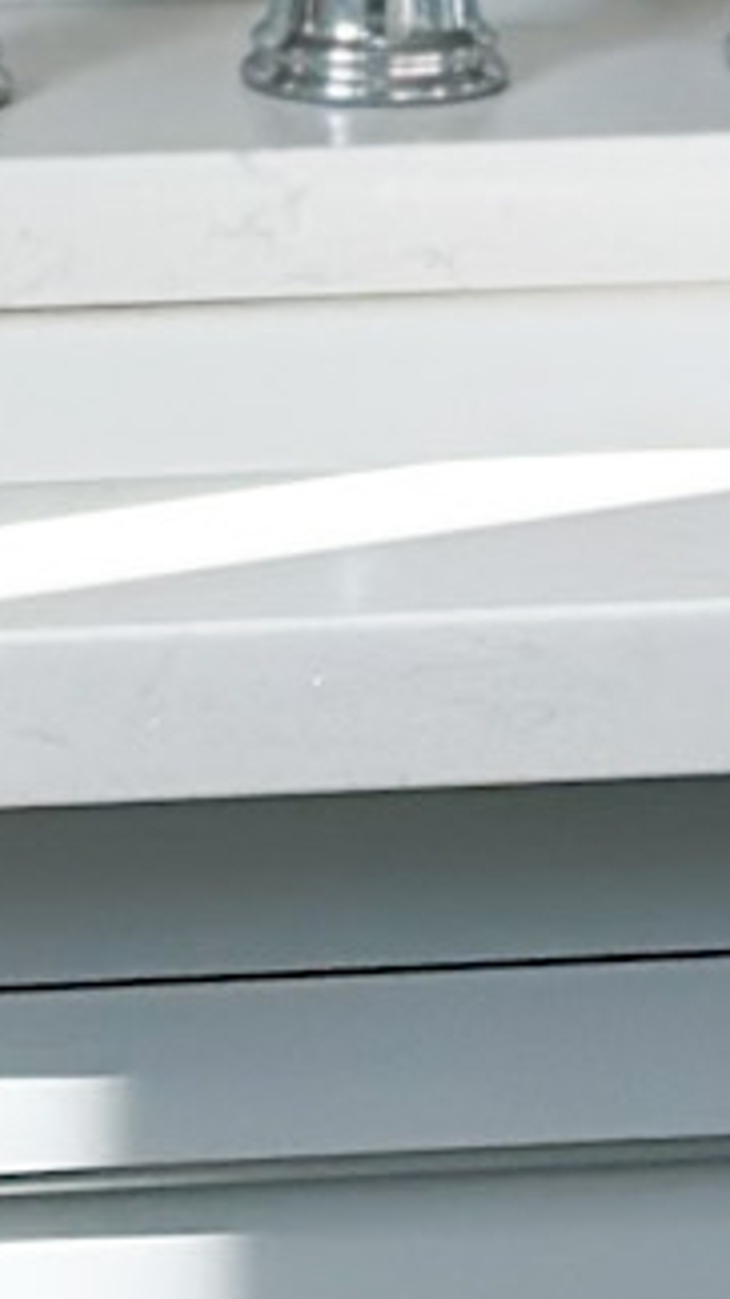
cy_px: -1303
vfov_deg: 6.3
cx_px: 325
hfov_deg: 3.7
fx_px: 11402
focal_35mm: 331
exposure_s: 1/290
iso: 80
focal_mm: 6.86
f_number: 1.8
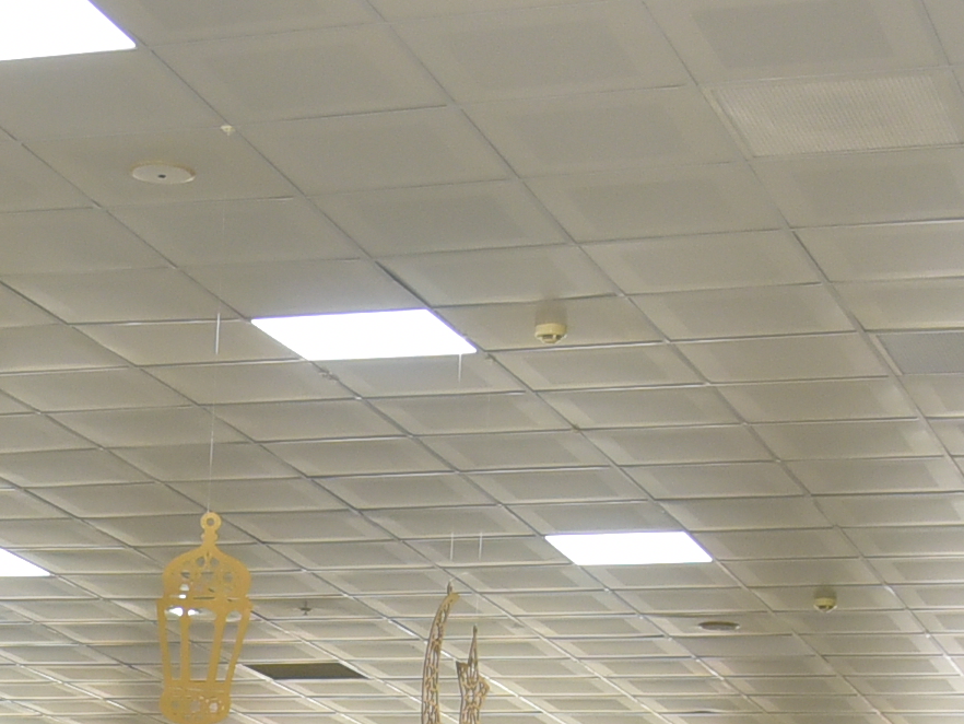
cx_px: -199
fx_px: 3287
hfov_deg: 16.0
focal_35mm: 118
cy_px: 995
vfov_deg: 12.1
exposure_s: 1/200
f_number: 5
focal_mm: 24
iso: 1600
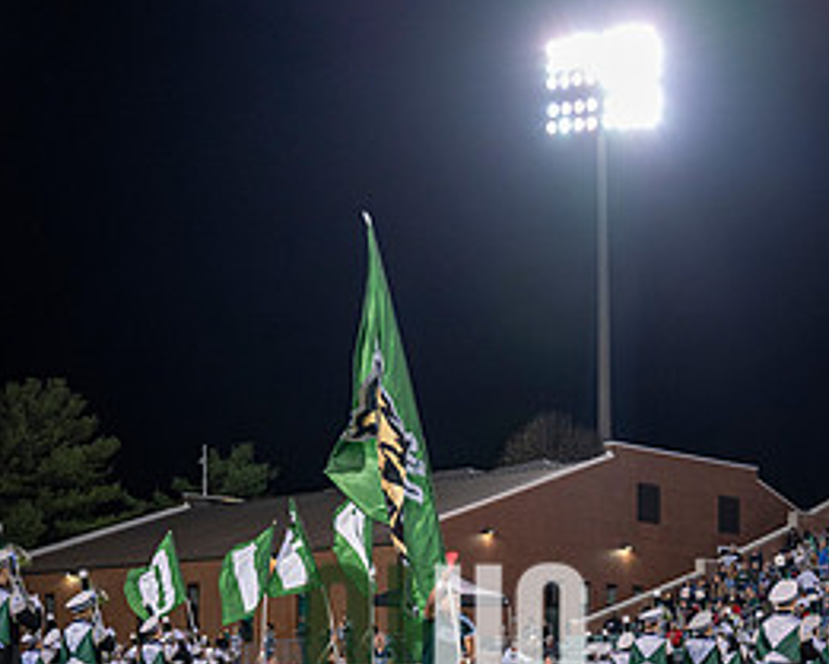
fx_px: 1865
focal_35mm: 76
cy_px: 651
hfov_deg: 25.0
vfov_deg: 19.6
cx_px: 445
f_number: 3.2
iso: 1250
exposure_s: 1/500
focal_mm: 47
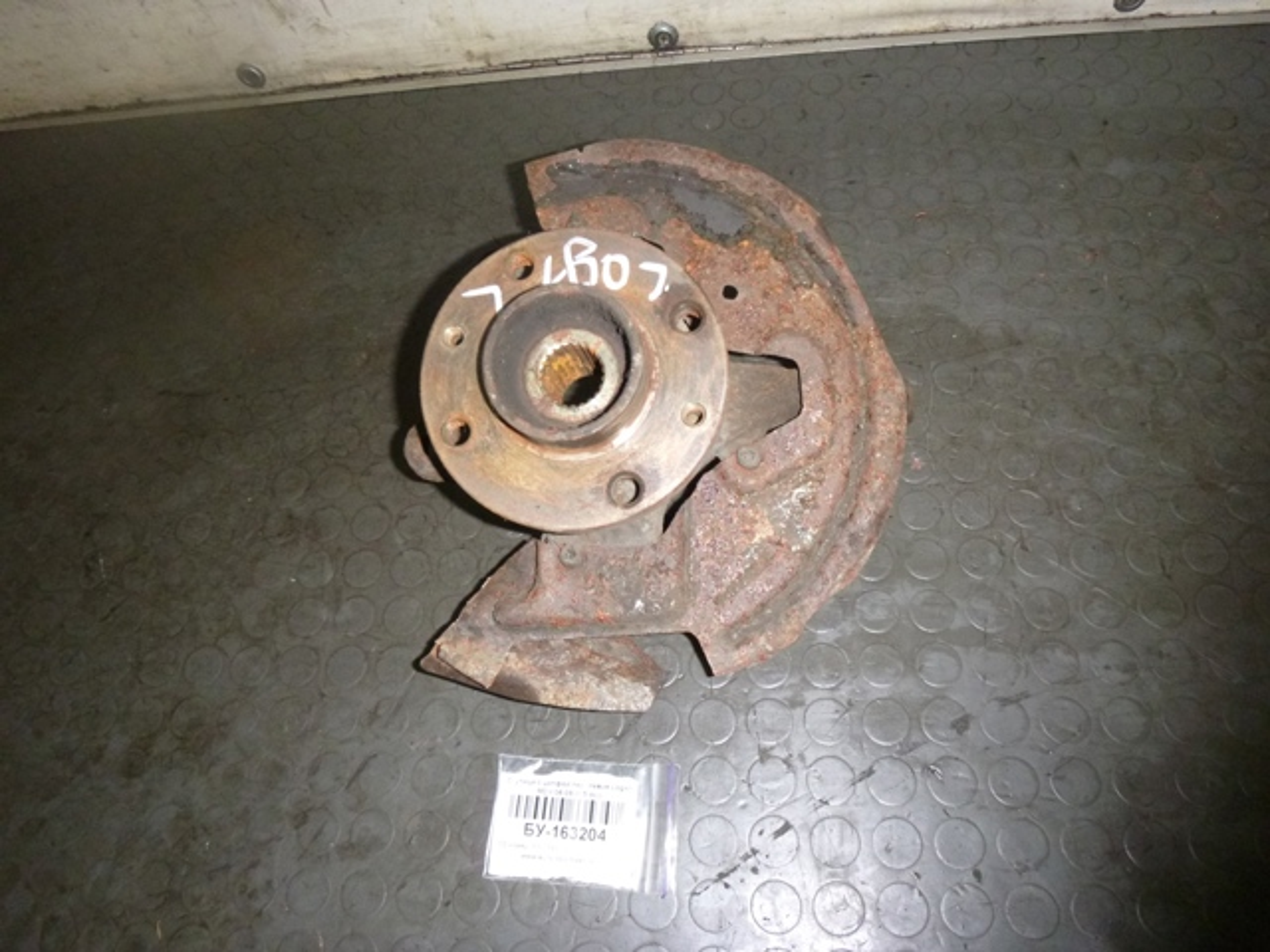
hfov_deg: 69.4
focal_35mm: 25
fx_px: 917
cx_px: 635
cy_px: 476
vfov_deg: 54.9
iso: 400
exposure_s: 1/60
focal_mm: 4.5
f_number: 3.9
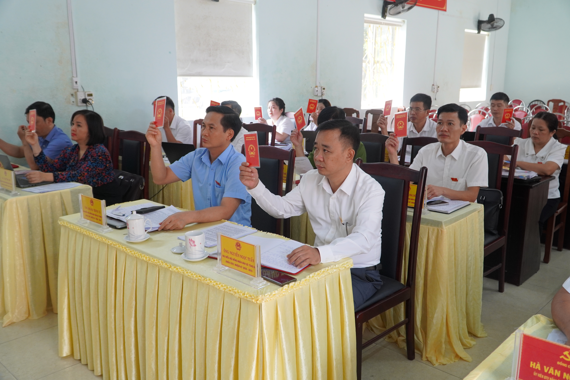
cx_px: 285
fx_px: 475
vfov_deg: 43.6
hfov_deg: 61.9
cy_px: 190
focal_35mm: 30
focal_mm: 20
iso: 800
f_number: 4
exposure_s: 1/160
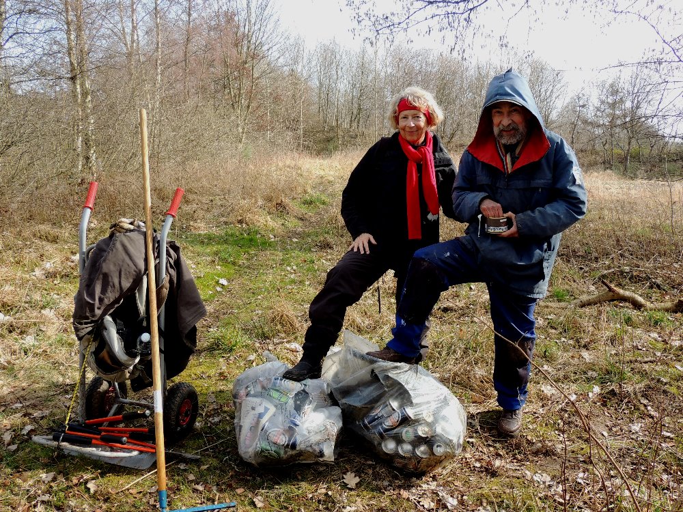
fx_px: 651
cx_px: 342
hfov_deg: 55.4
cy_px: 256
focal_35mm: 33
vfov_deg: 42.9
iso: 100
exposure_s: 1/250
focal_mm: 5.8
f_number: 3.2
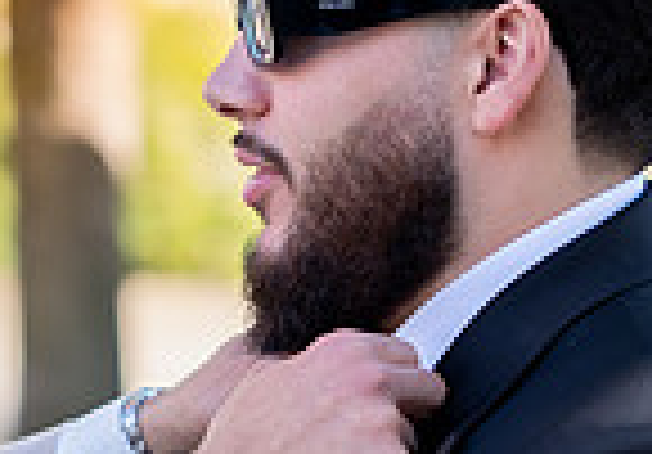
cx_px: 129
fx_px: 4205
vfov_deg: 6.1
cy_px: 604
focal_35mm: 229
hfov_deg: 8.8
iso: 100
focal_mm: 50
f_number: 2
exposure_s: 1/640
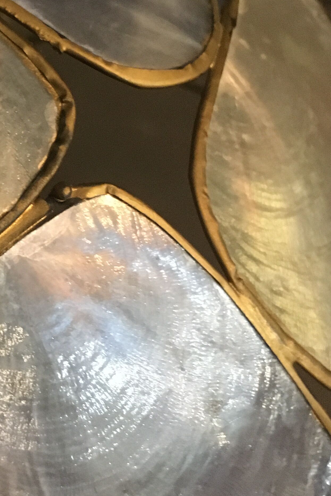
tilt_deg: -51.5
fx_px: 897
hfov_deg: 19.9
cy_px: 175
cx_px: -40
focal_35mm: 65
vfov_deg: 30.8
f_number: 2.2
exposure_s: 1/17
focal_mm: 4.15
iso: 320
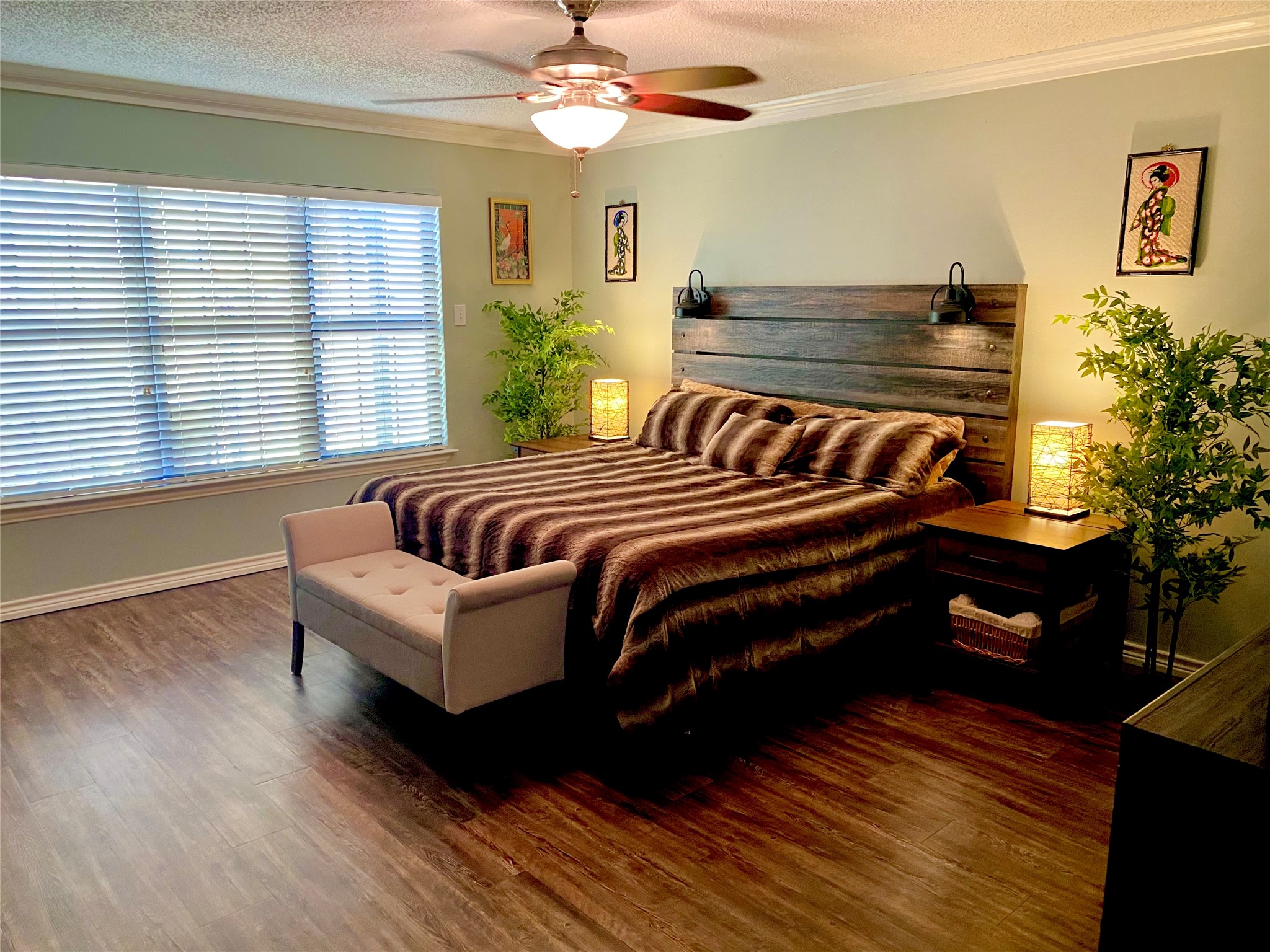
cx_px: 635
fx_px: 954
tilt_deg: -10.8
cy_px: 476
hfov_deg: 67.3
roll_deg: -0.2
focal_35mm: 26
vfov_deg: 53.1
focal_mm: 4.25
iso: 320
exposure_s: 1/60
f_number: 1.8
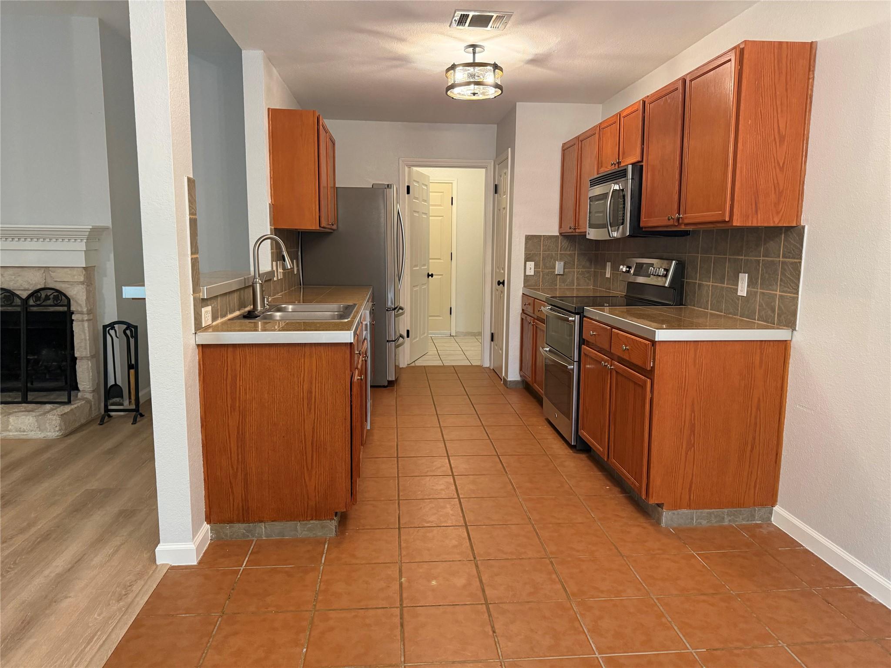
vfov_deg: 56.8
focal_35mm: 24
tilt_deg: -7.9
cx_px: 446
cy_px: 334
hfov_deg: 71.6
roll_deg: -1.3
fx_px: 618
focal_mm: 6.76
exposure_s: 1/60
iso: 320
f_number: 1.78
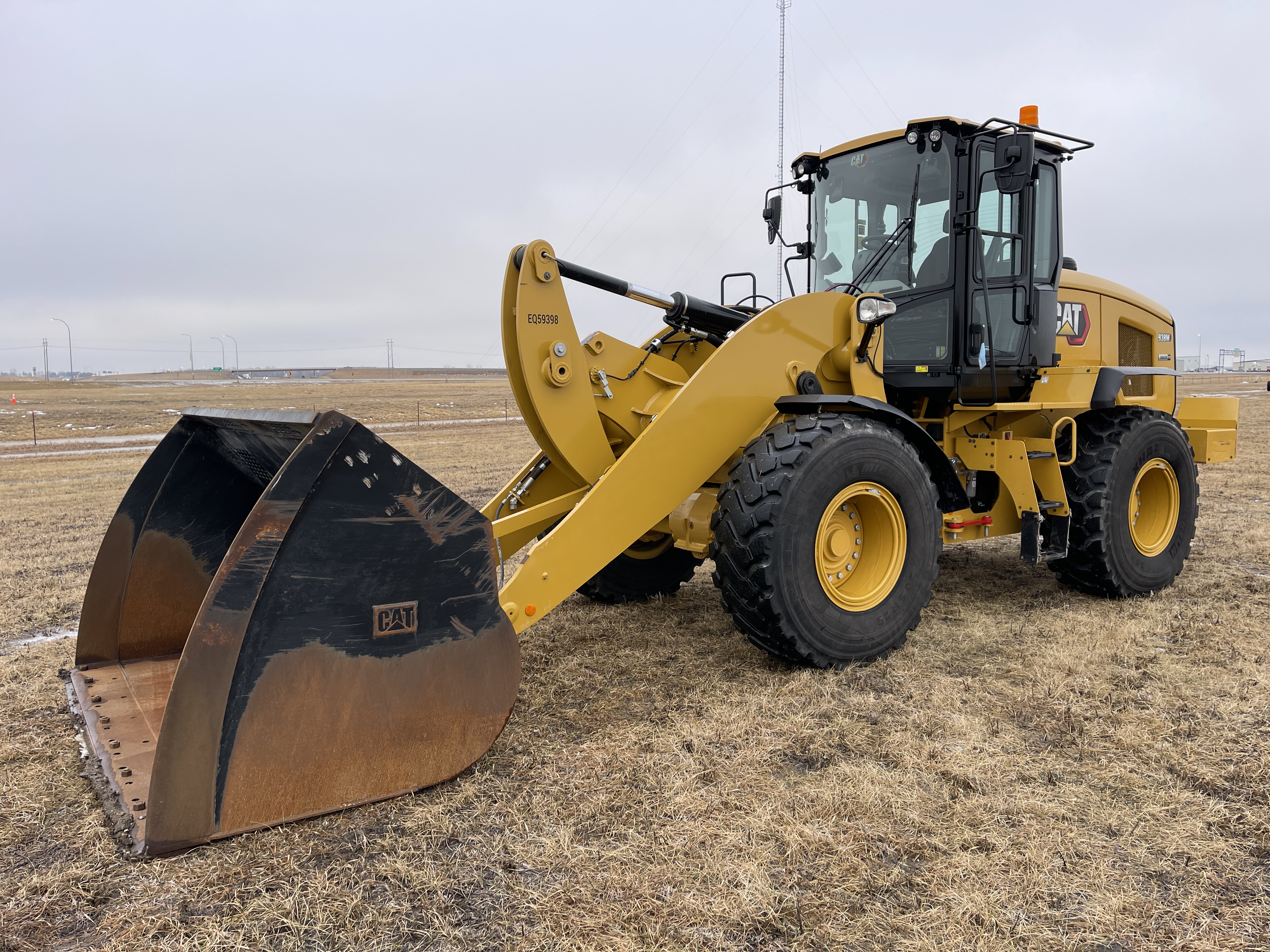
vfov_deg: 54.9
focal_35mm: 25
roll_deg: -0.6
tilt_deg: -6.7
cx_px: 635
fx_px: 917
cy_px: 476
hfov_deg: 69.4
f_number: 1.6
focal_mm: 5.1
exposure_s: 1/218
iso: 32
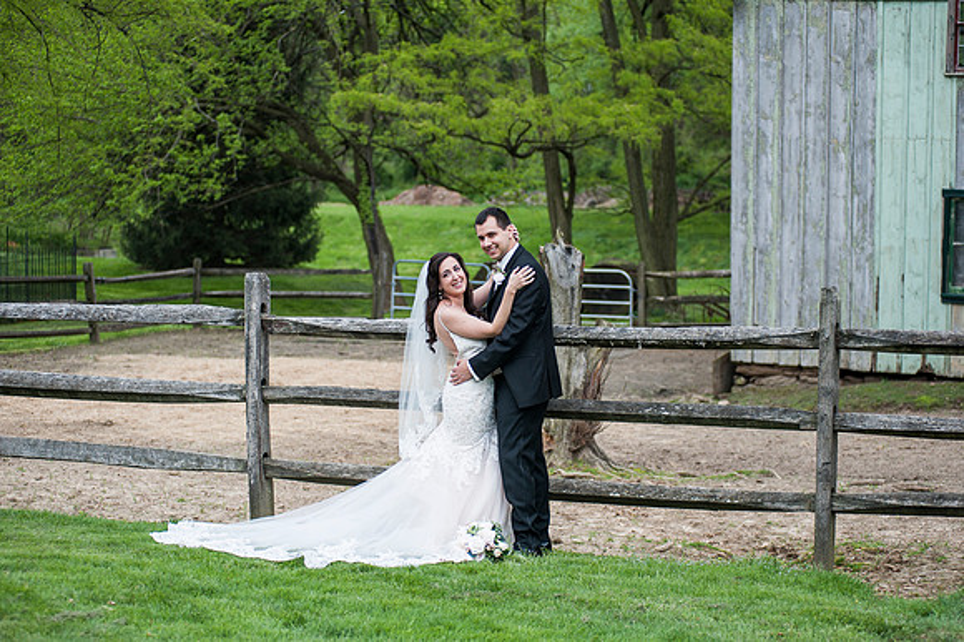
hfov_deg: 25.4
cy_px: 321
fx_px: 2141
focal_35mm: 80
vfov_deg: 17.0
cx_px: 482
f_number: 3.2
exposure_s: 1/1250
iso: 200
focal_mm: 80
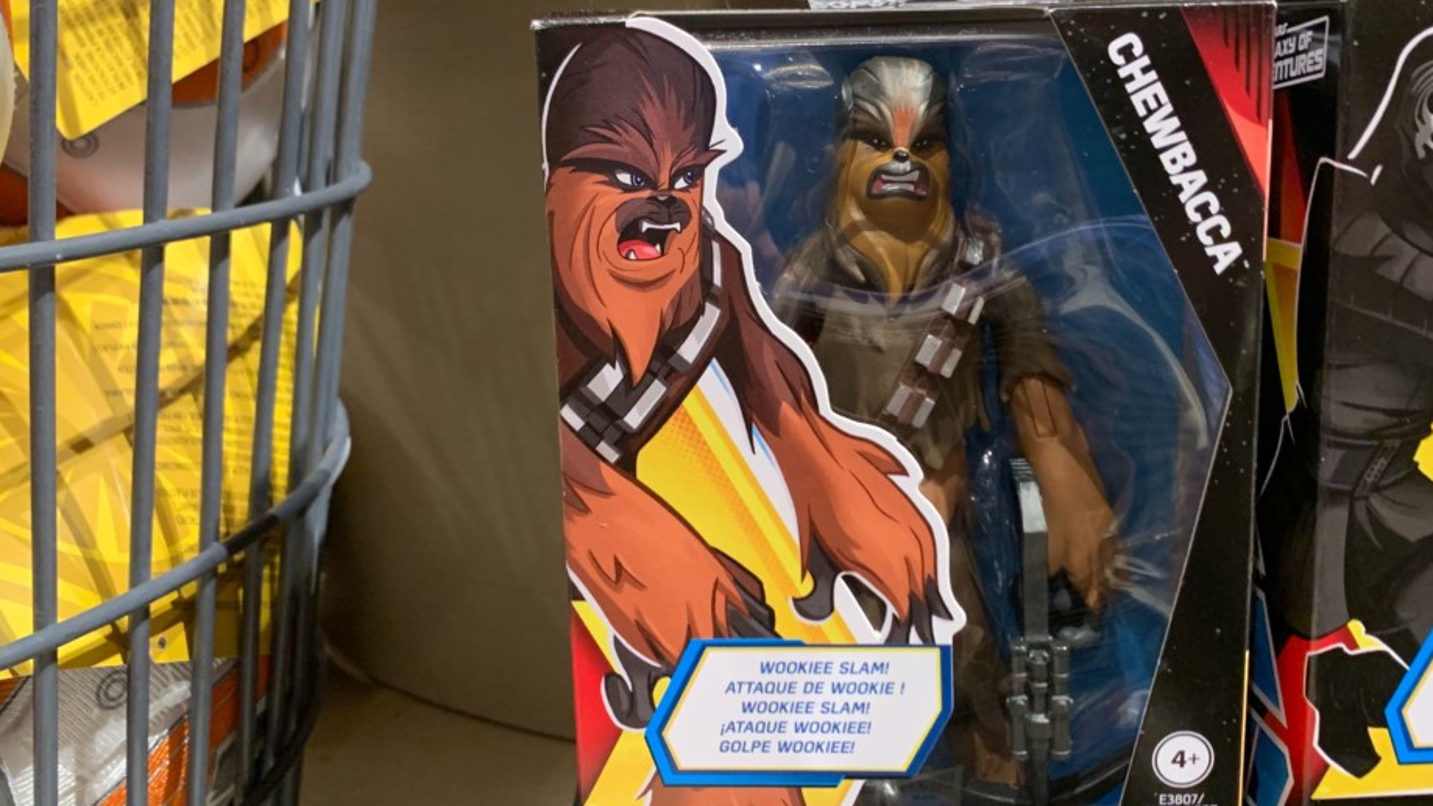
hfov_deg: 53.9
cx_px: 778
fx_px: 1406
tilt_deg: -11.9
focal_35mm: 37
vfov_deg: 32.0
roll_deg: +1.5
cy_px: 359
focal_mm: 4.25
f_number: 1.8
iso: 320
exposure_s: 1/60
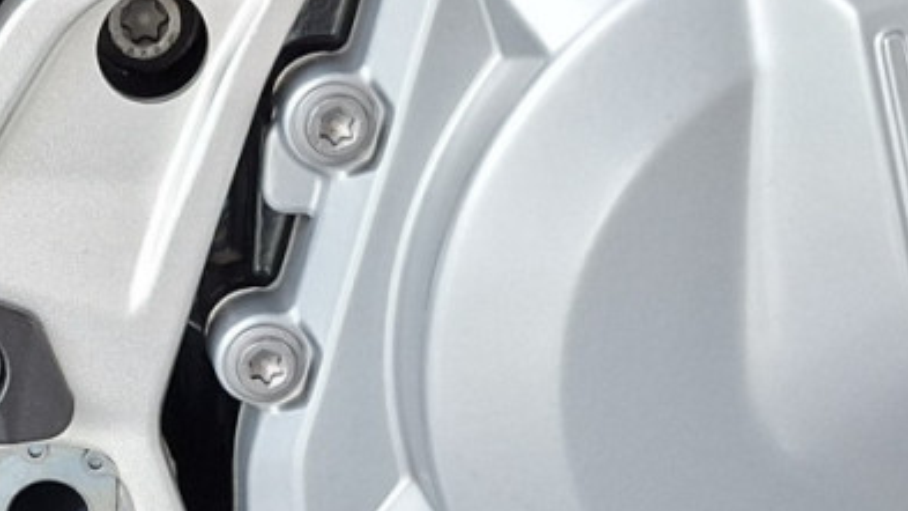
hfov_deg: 20.1
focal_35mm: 102
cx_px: -62
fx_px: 2456
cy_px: 495
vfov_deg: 11.8
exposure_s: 1/100
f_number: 1.8
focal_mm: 5.54
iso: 200
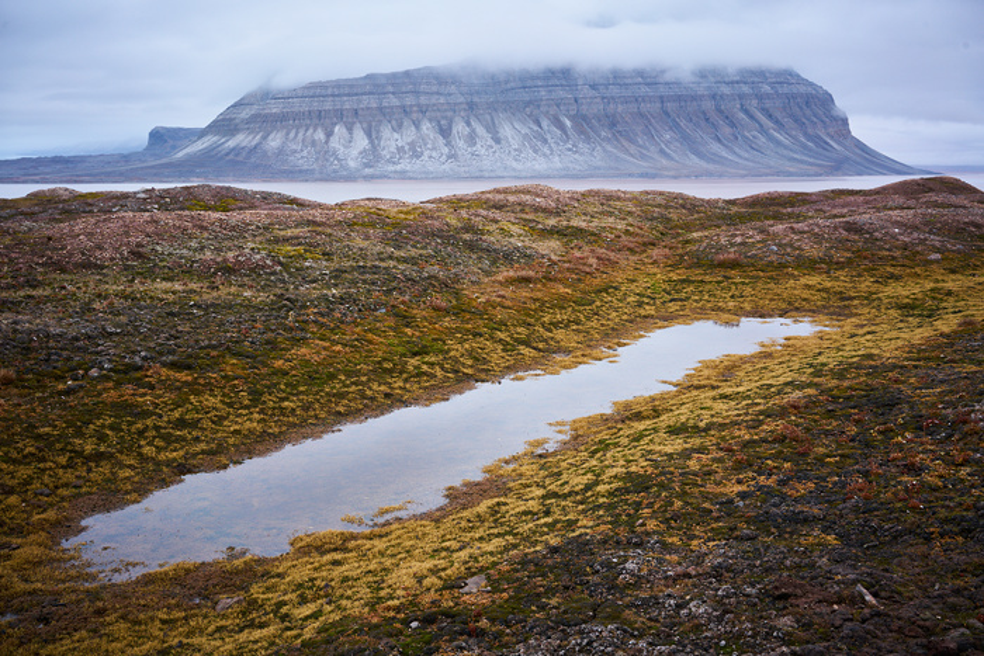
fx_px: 957
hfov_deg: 54.4
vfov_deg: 37.9
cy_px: 328
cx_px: 492
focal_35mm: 35
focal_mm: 35
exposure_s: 1/30
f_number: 11
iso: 400
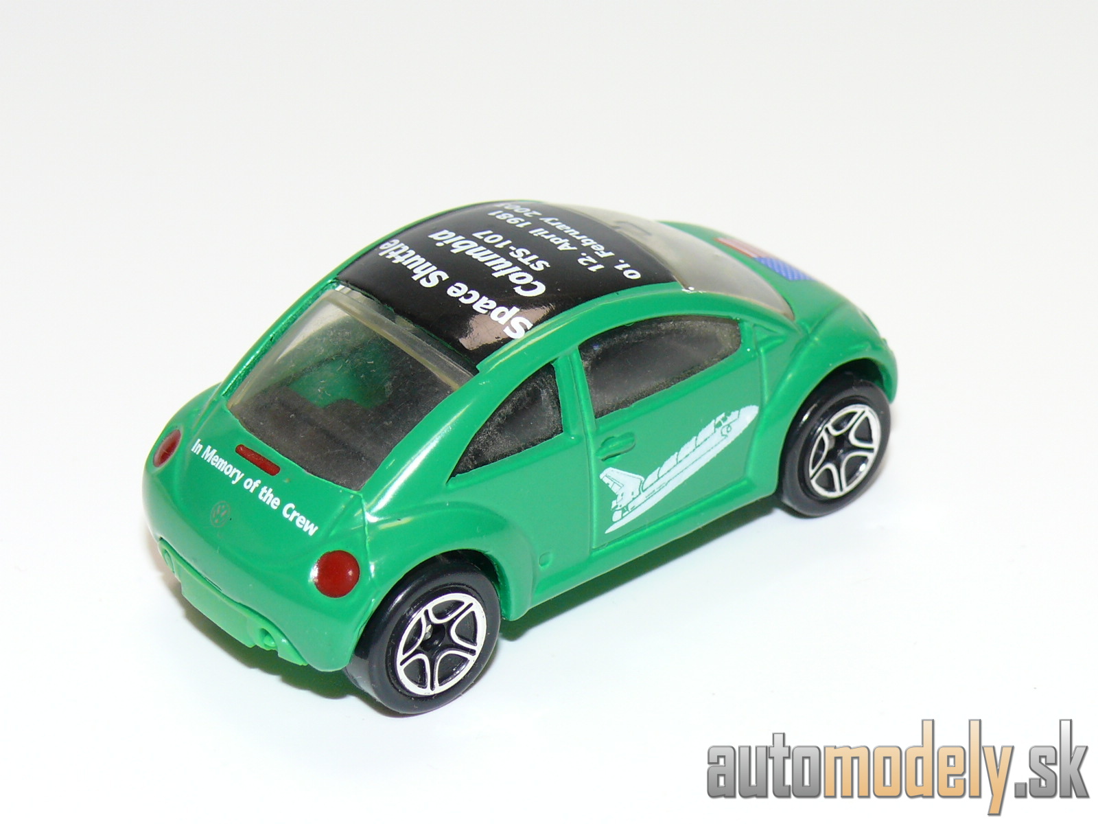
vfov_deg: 15.9
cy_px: 412
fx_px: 2950
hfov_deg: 21.1
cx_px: 549
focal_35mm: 93
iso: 100
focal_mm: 12.7
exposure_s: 1/30
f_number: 4
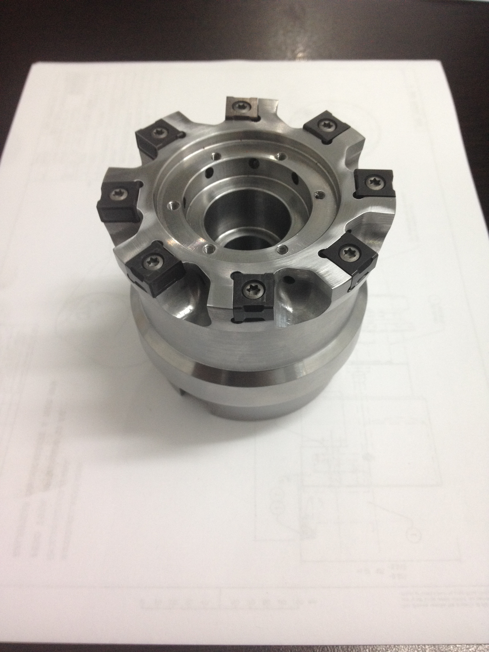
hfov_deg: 40.7
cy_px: 326
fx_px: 659
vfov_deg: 52.6
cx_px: 244
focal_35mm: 35
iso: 100
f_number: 2.4
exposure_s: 1/20
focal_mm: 4.28
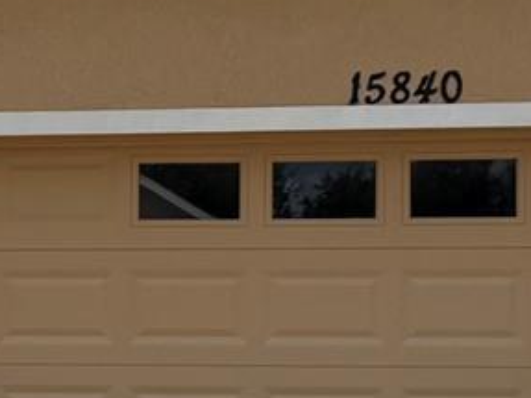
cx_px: -248
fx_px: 2055
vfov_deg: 11.0
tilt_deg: -0.4
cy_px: 311
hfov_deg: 13.9
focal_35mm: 134
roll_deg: -0.6
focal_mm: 6.76
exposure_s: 1/7353
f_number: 1.78
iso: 100
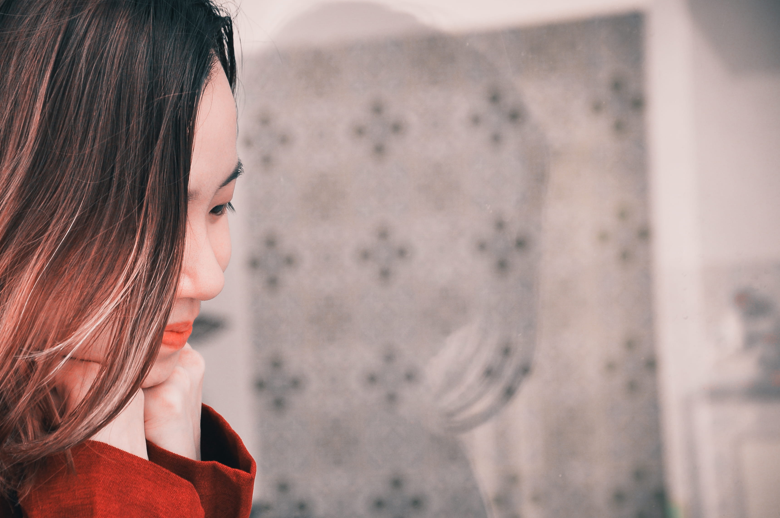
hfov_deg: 13.7
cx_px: 301
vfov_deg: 9.1
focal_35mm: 150
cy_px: 279
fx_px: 3246
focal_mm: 80
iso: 400
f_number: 5.3
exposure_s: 1/200
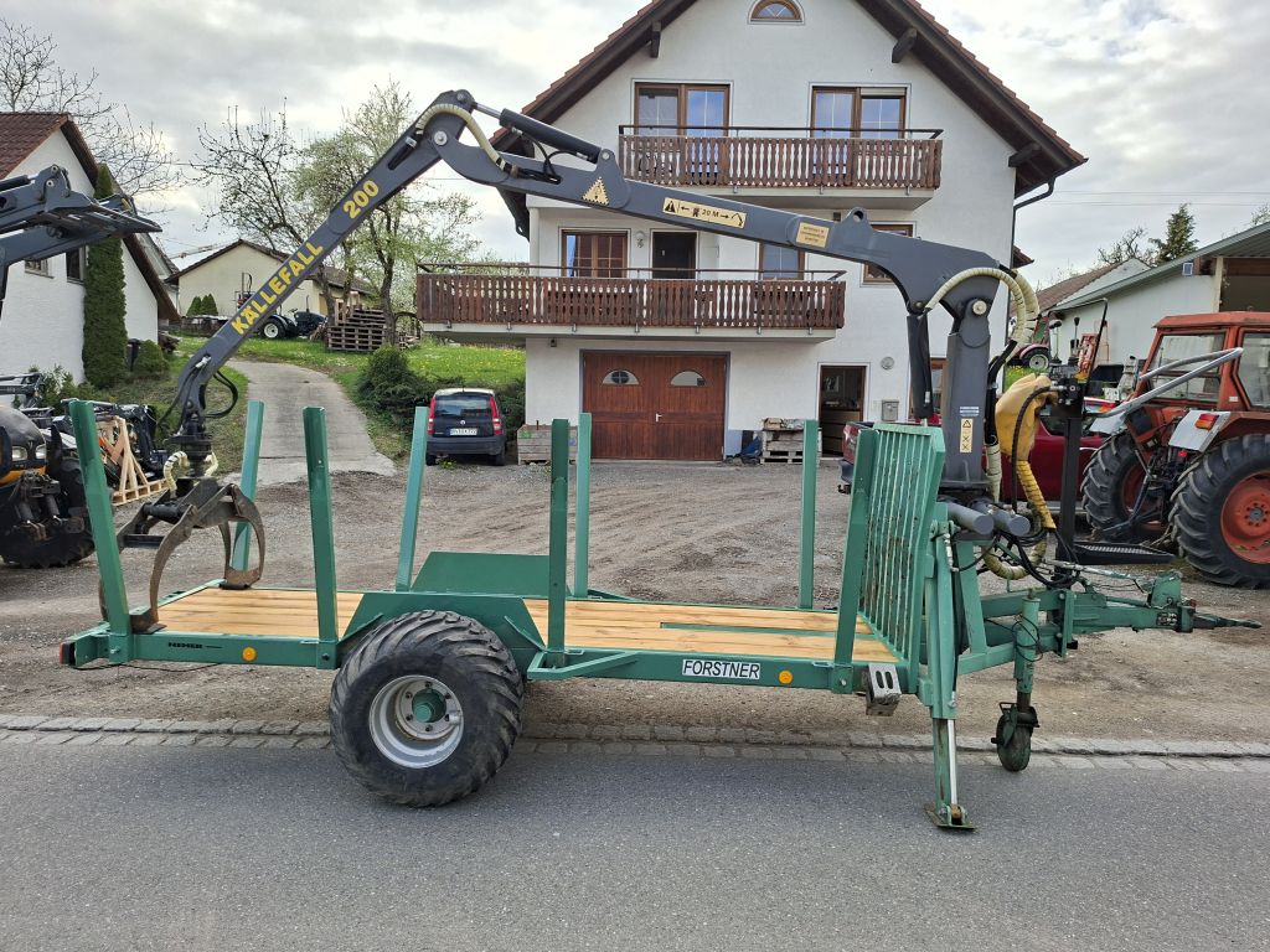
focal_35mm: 23
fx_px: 844
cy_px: 476
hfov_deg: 73.9
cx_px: 635
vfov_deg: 58.9
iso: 50
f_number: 1.8
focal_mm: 5.54
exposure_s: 1/519
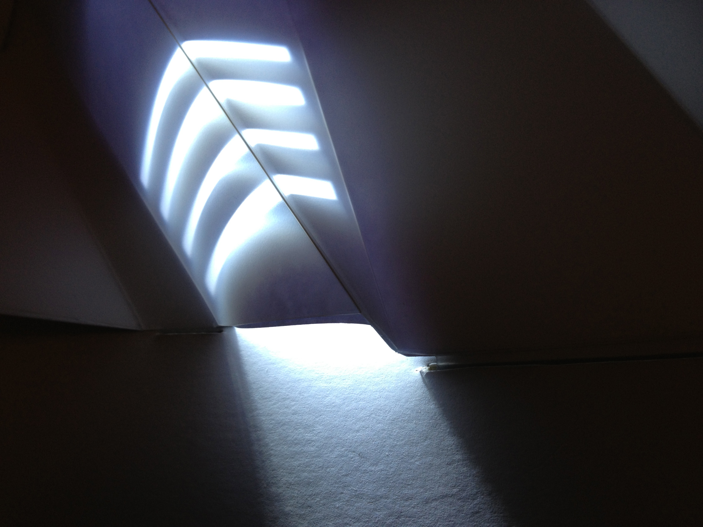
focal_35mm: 35
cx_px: 352
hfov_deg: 52.6
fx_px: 711
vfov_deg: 40.7
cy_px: 264
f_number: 2.4
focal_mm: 4.28
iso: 64
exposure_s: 1/40
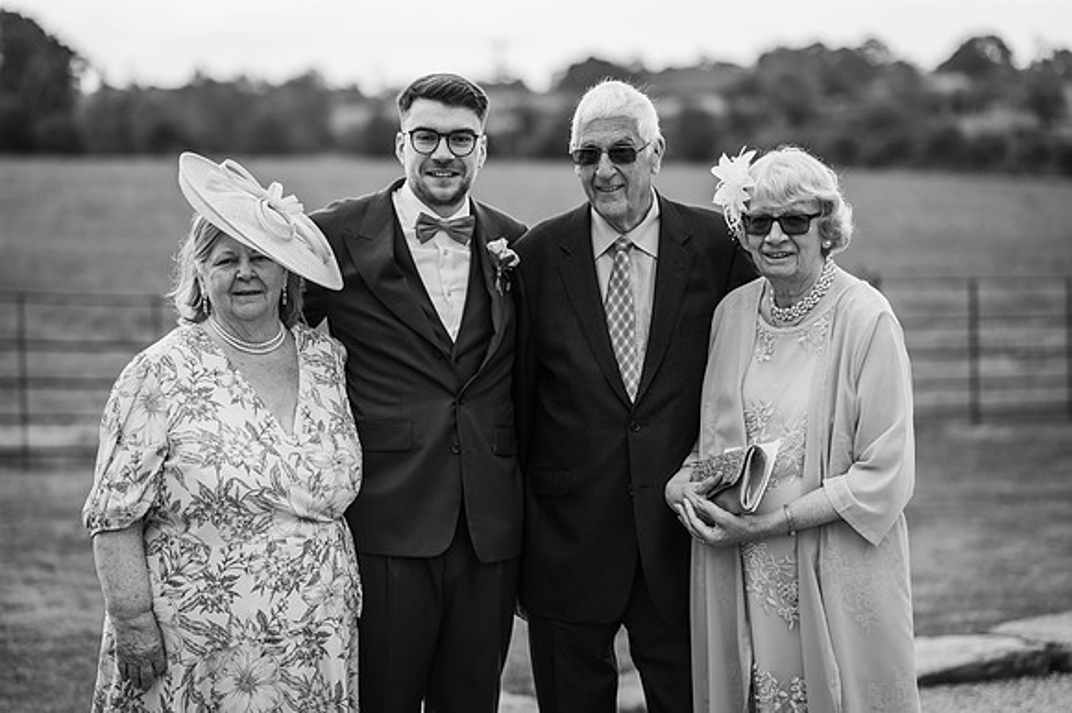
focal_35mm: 85
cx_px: 536
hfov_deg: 23.9
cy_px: 356
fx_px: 2530
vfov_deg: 16.1
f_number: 2.2
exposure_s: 1/640
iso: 100
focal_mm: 85
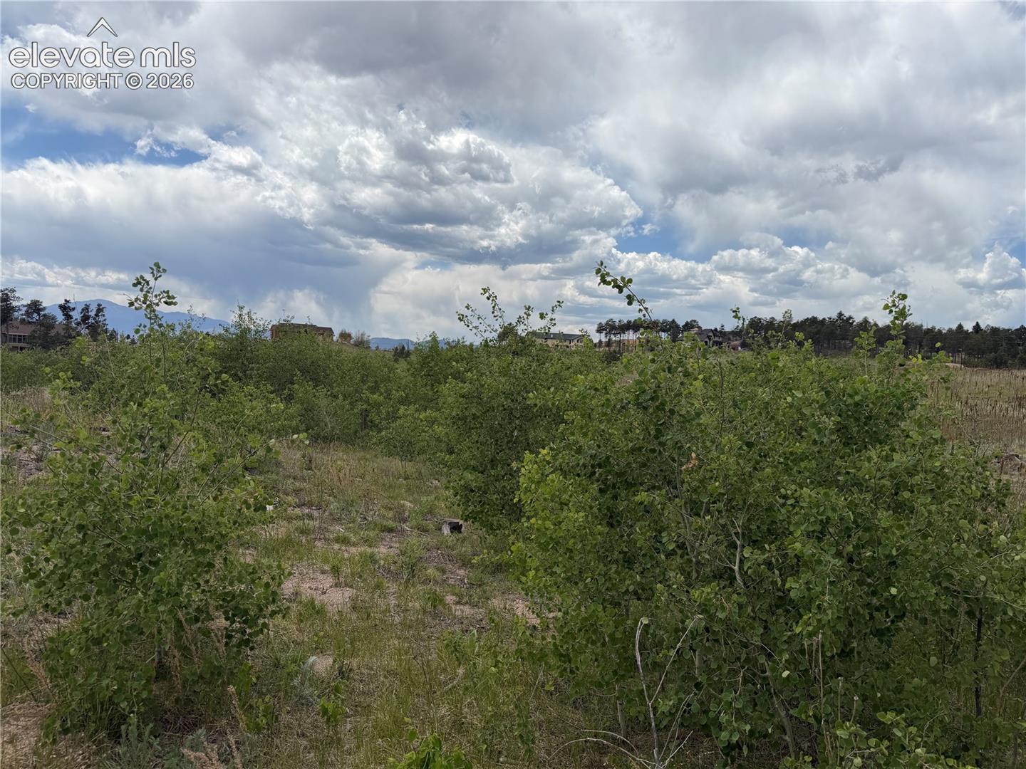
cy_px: 384
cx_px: 513
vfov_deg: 56.8
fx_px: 711
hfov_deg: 71.6
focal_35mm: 24
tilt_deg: -1.7
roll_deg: -2.5
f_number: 1.78
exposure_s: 1/7353
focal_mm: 6.76
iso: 80
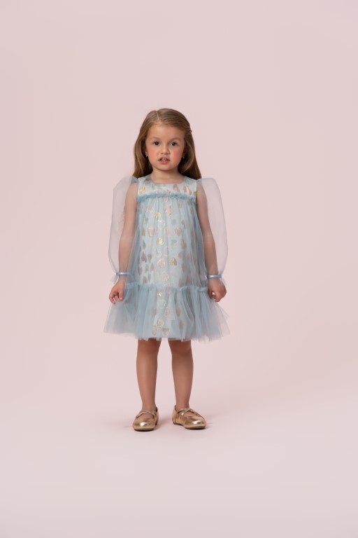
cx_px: 179
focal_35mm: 95
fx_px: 1417
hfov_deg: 14.4
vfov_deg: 21.5
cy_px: 269
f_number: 7.1
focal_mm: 95
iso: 100
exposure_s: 1/160
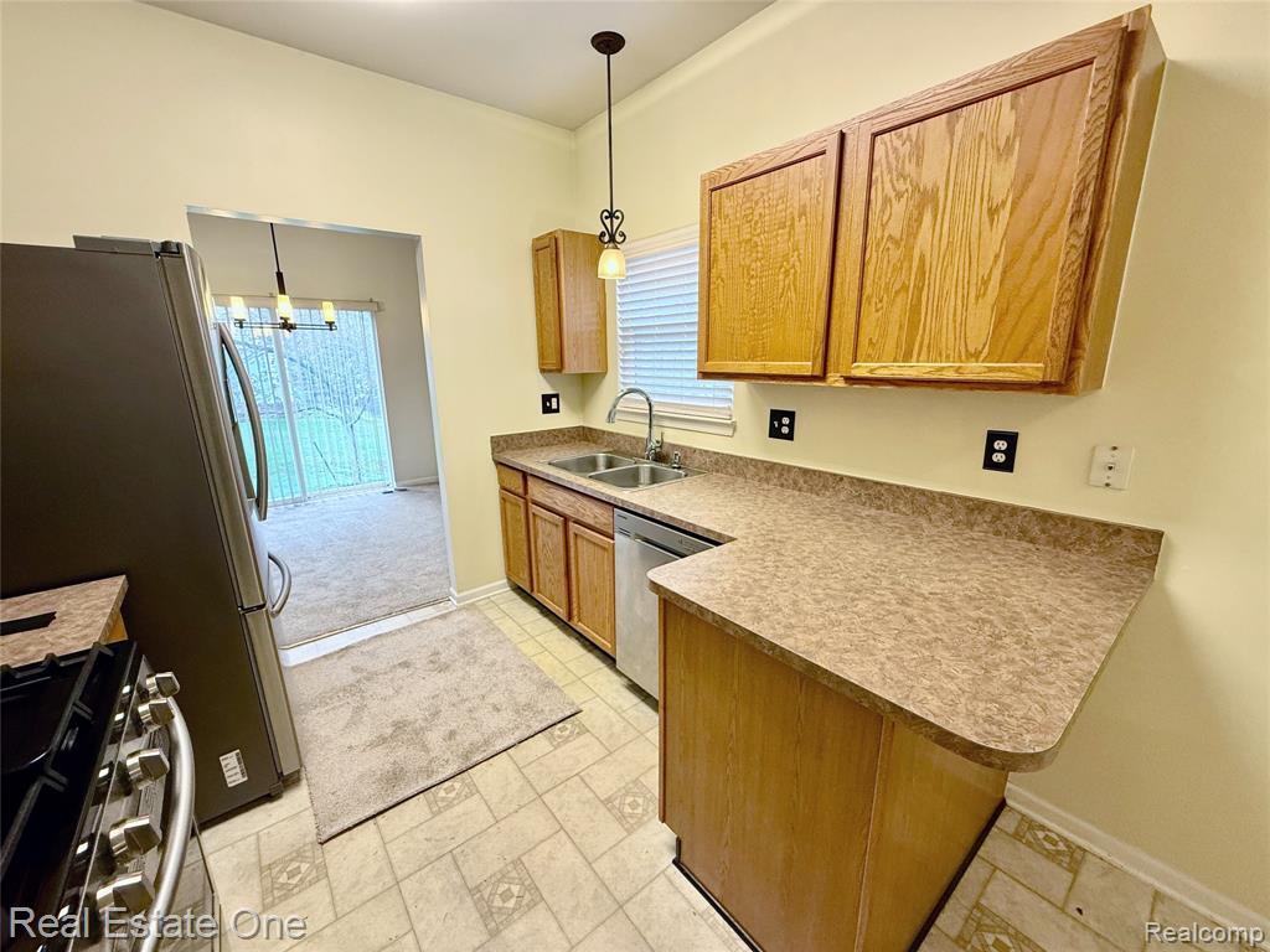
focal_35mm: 14
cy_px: 476
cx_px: 635
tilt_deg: -13.9
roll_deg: +0.4
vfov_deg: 85.7
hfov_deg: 102.1
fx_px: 514
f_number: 2.2
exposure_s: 1/120
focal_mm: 2.22
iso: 200
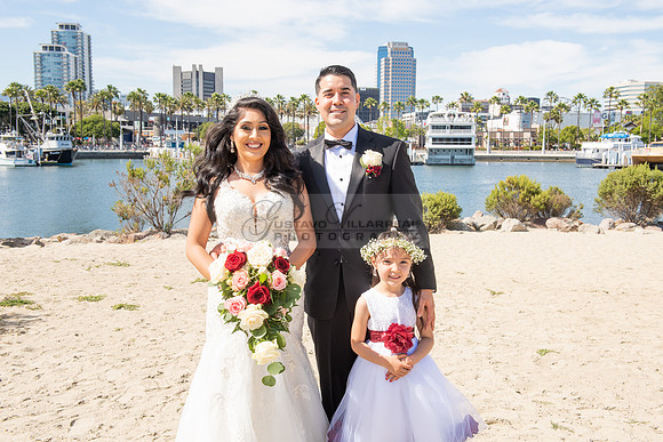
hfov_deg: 50.7
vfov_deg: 35.1
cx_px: 332
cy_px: 221
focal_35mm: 38
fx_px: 700
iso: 200
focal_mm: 38
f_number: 11
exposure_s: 1/200
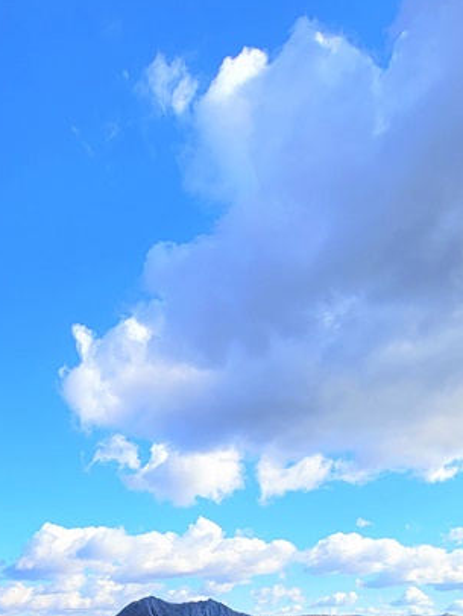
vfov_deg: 50.5
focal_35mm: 32
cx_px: 155
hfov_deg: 43.6
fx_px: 570
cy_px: 552
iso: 50
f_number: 2.2
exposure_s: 1/1533
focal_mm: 2.2
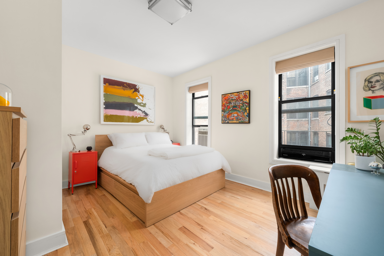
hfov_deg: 104.3
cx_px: 192
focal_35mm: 14
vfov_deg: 81.2
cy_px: 128
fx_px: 149
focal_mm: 14
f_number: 20
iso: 500
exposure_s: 2.5
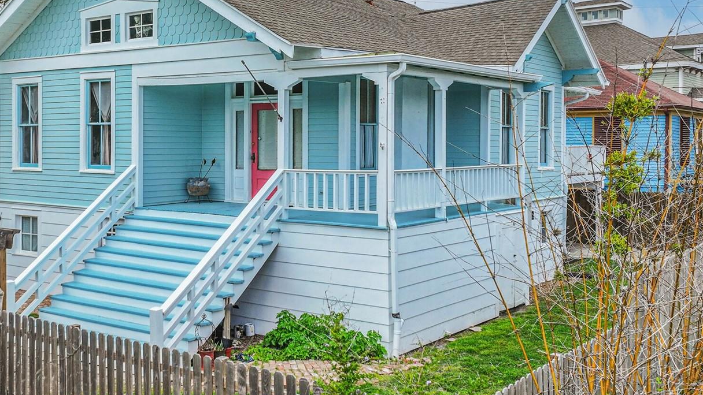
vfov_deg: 27.0
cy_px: 151
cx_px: 231
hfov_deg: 45.7
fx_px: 820
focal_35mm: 44
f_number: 4
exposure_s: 1/800
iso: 100
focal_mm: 12.29
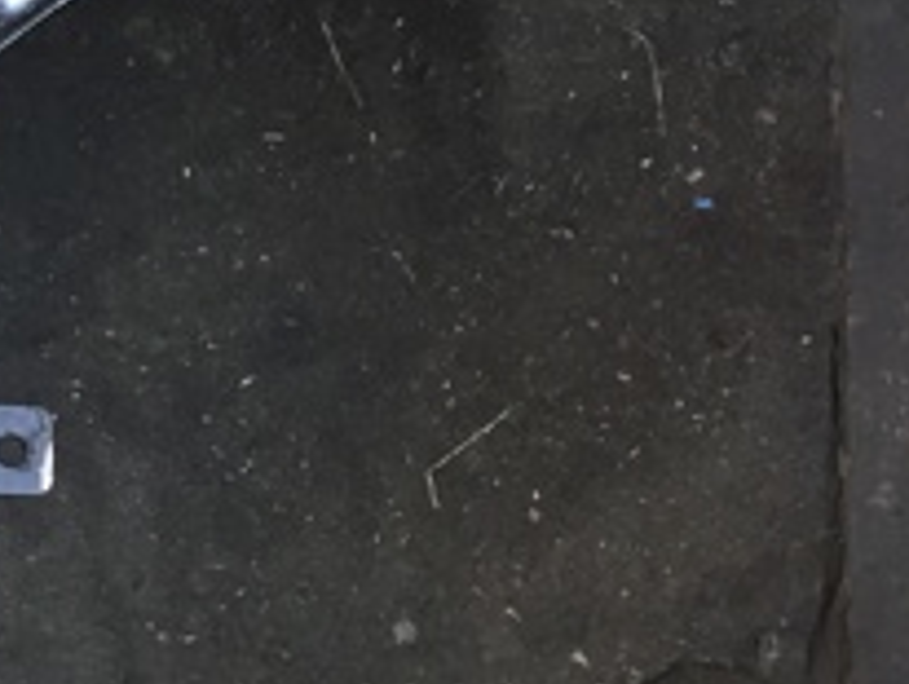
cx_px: -490
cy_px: 190
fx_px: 2366
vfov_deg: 16.4
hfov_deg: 18.9
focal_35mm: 90
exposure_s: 1/33
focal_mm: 4.15
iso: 125
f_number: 2.2
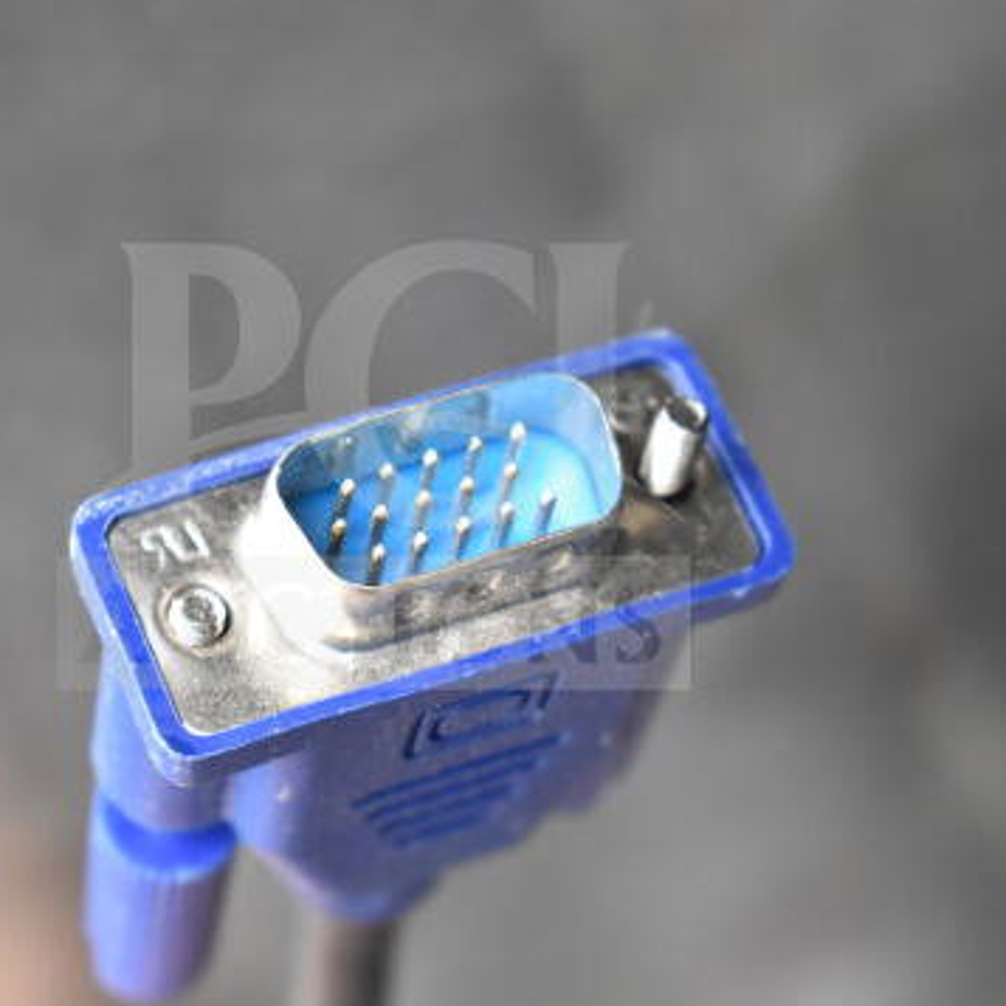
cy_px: 466
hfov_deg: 14.5
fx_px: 3937
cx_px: 372
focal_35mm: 120
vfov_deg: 14.6
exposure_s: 1/160
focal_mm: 55
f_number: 6.3
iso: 1600
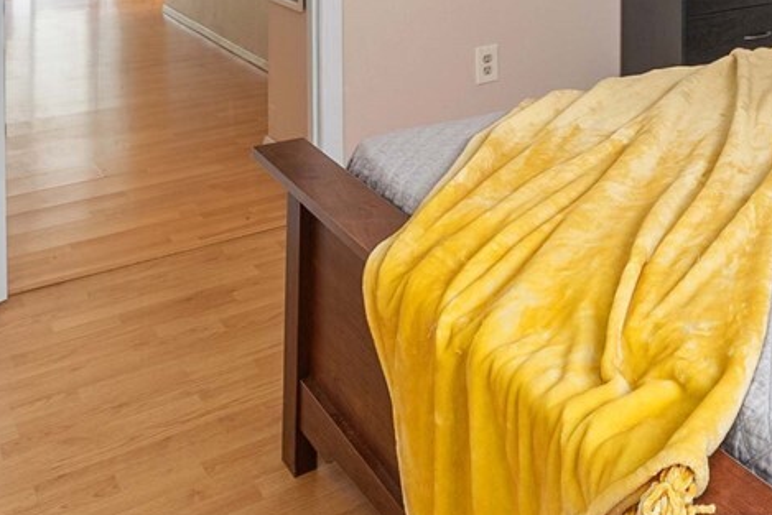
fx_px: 1008
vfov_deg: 25.1
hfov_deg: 36.7
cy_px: -138
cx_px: 807
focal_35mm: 47
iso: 1000
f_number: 7.1
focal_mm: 13
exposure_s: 1/13
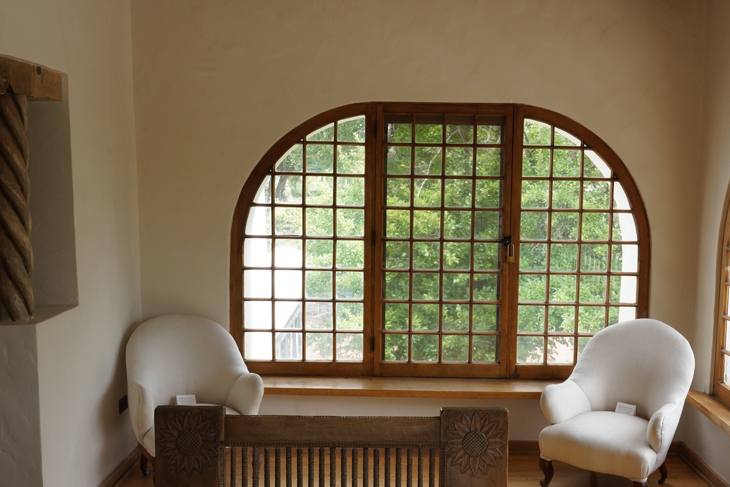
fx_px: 852
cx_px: 399
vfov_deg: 31.9
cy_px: 246
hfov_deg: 46.3
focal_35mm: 42
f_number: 16
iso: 1250
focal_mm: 32
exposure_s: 1/100
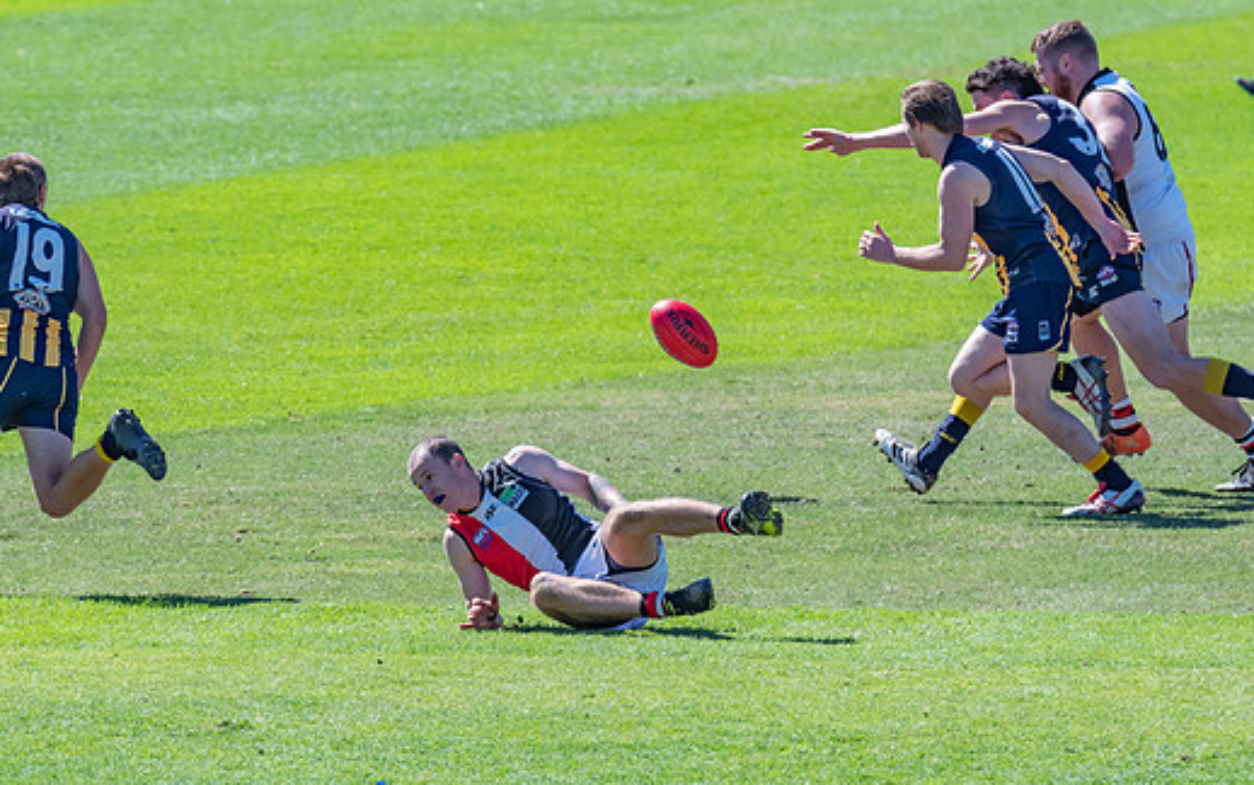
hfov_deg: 2.9
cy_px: 428
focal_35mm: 719
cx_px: 629
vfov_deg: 1.8
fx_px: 24578
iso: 800
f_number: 11
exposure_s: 1/1250
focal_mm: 420
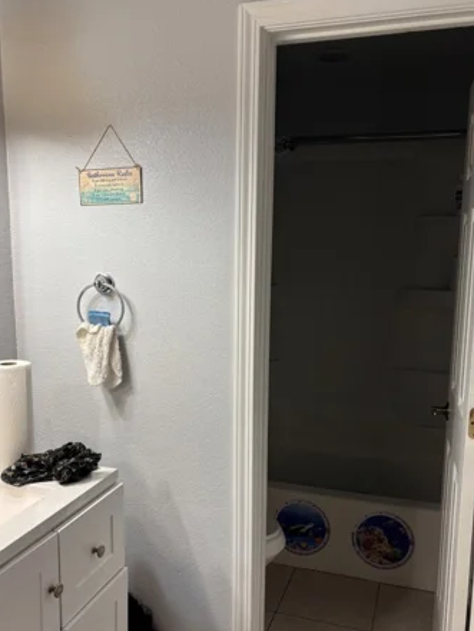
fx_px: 602
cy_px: 352
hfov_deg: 43.0
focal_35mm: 33
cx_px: 225
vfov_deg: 55.2
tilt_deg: -8.2
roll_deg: -1.0
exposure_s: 1/60
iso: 80
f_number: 1.6
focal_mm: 5.96
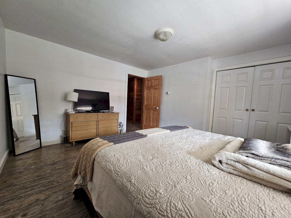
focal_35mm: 13
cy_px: 109
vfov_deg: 89.9
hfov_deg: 106.2
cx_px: 146
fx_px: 109
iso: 125
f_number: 2.2
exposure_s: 1/60
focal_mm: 2.2
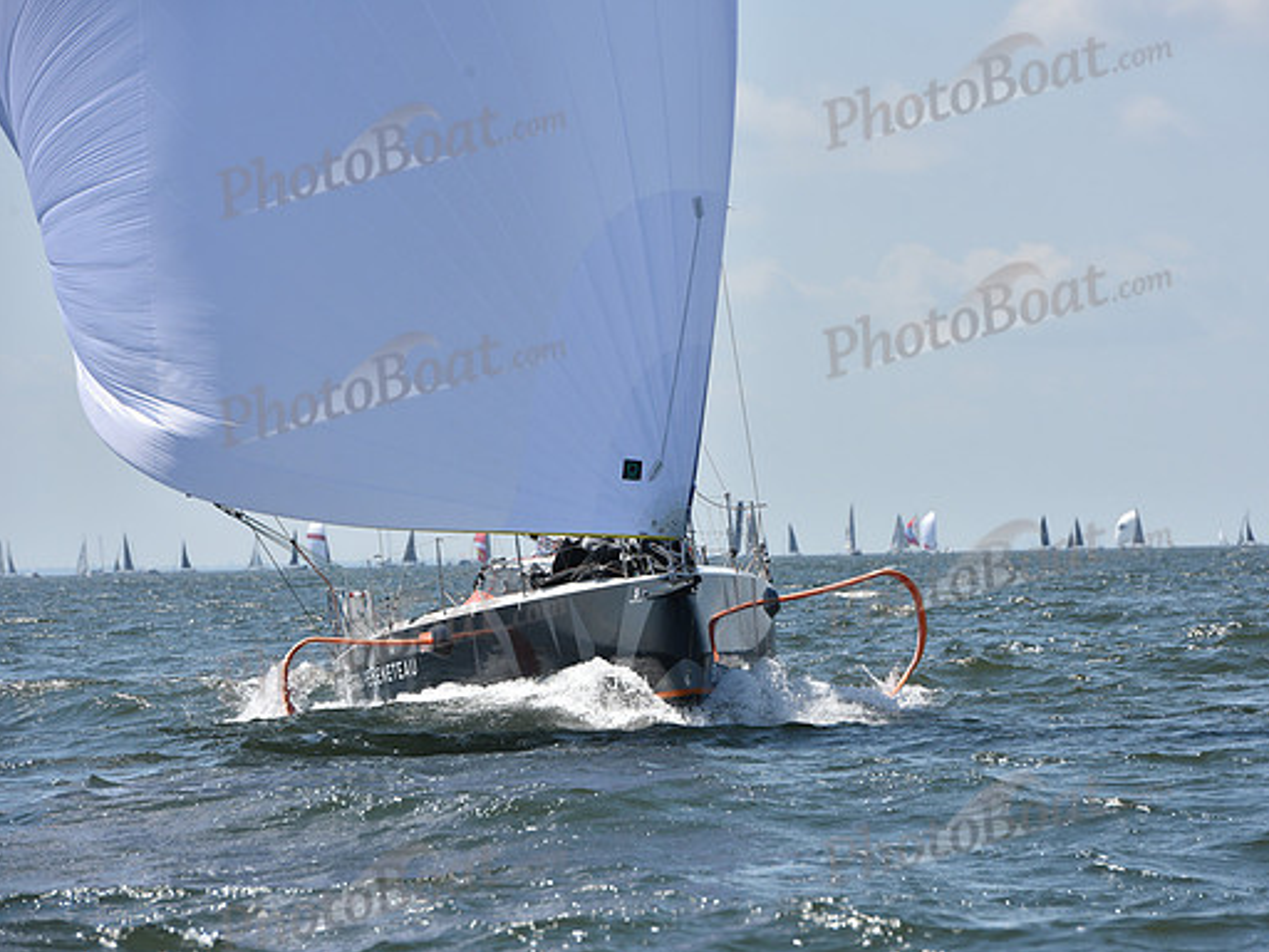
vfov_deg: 6.8
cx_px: 696
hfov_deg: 9.1
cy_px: 477
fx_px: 7992
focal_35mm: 218
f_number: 9
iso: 320
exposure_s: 1/1250
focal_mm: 200
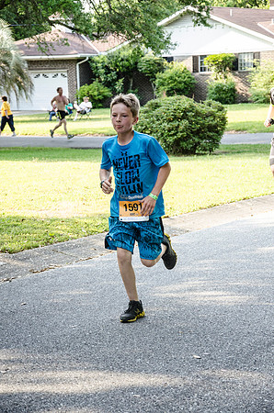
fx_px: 1204
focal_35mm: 105
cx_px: 137
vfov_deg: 19.5
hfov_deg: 13.0
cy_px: 206
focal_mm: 70
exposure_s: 1/640
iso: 800
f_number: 5.3
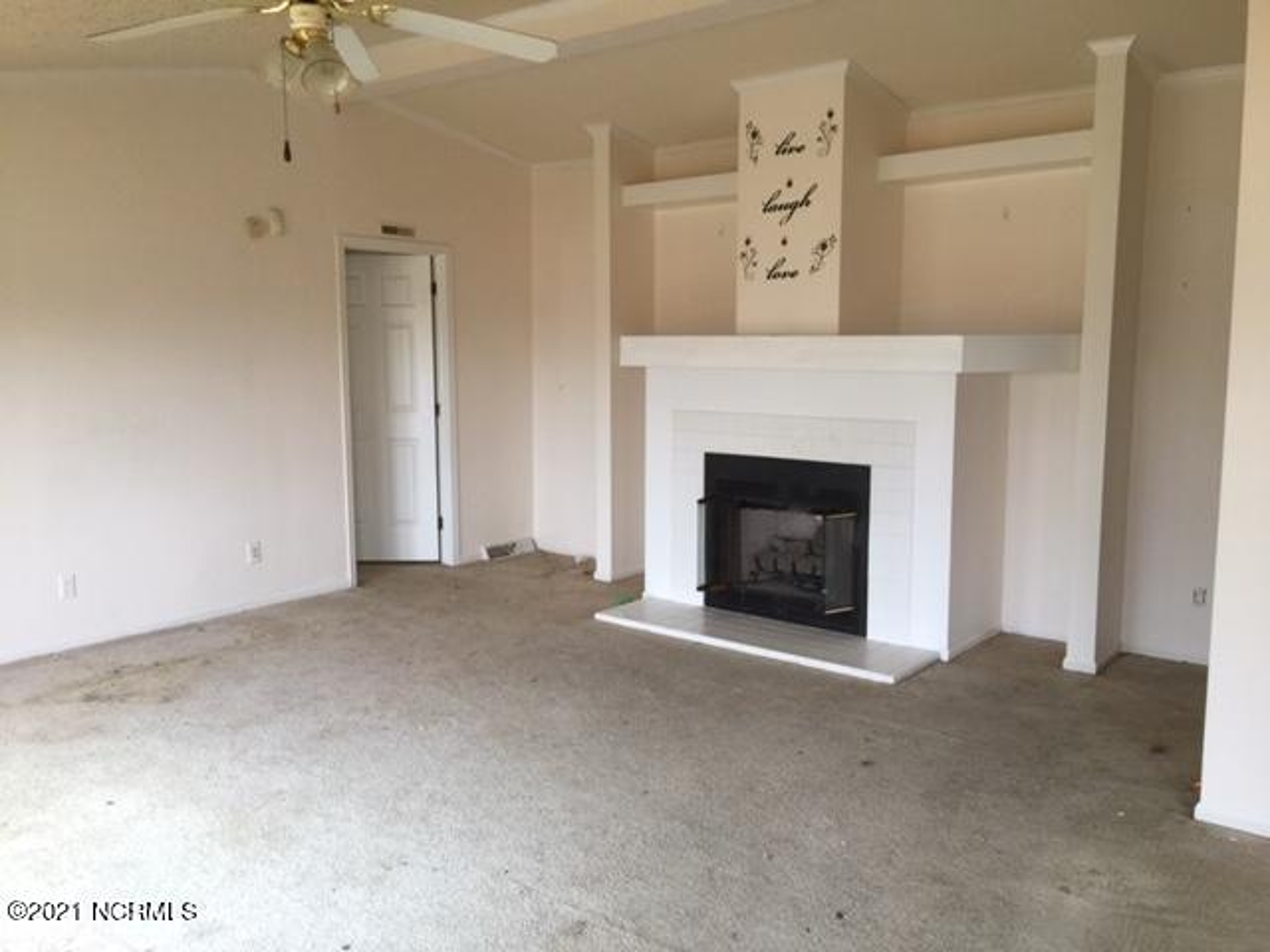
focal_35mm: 29
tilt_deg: -7.7
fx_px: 1064
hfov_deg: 61.7
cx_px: 635
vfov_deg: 48.2
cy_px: 476
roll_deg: -2.1
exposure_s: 1/30
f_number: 2.2
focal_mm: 4.15
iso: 40
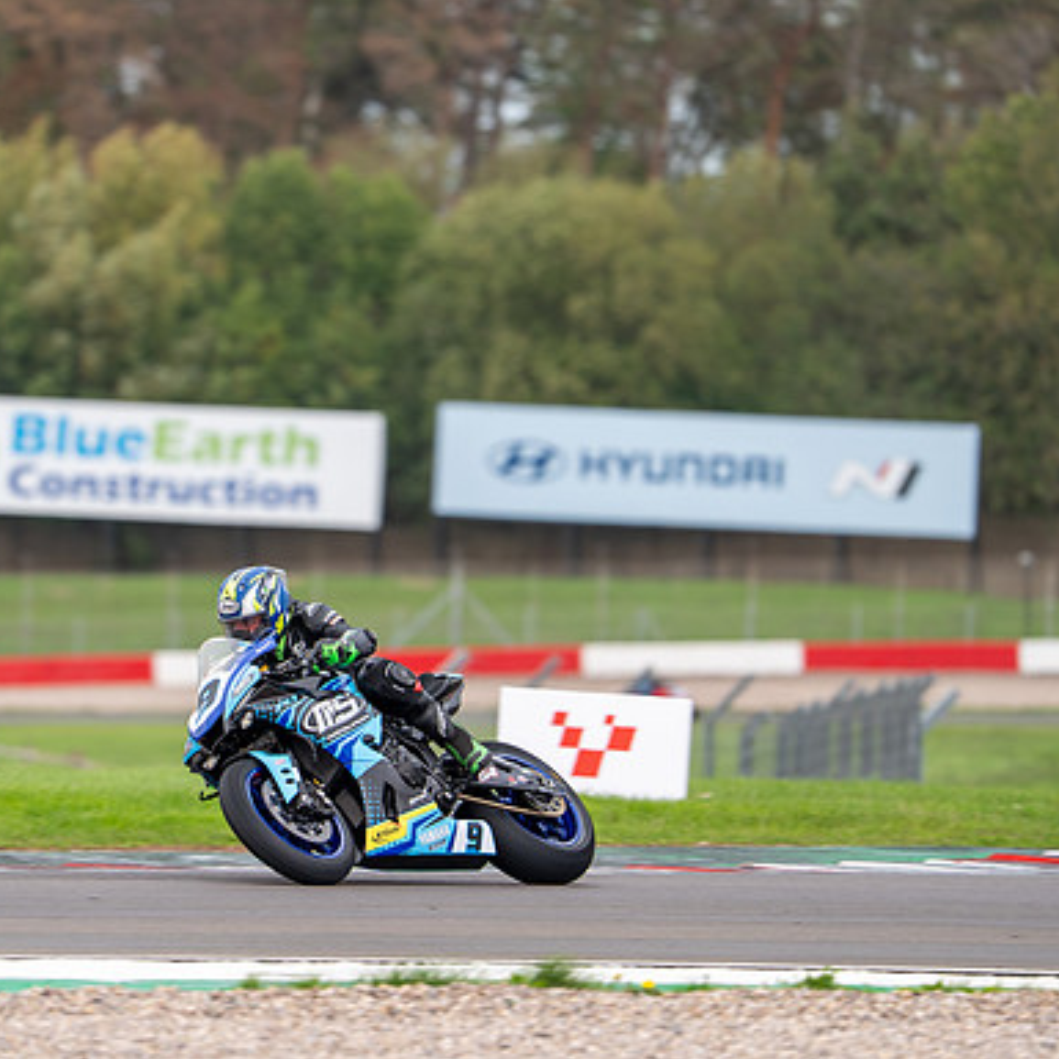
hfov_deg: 3.7
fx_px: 16406
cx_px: 362
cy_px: 474
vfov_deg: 3.7
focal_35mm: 474
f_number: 4.5
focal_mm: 335
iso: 250
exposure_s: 1/500
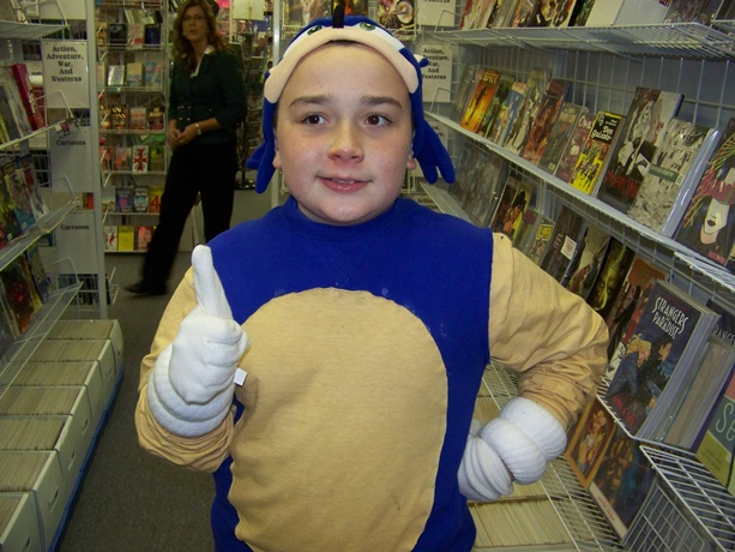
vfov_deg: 39.7
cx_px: 368
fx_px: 765
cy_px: 276
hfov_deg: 51.3
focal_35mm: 36
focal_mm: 5.85
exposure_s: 1/30
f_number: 2.8
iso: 200
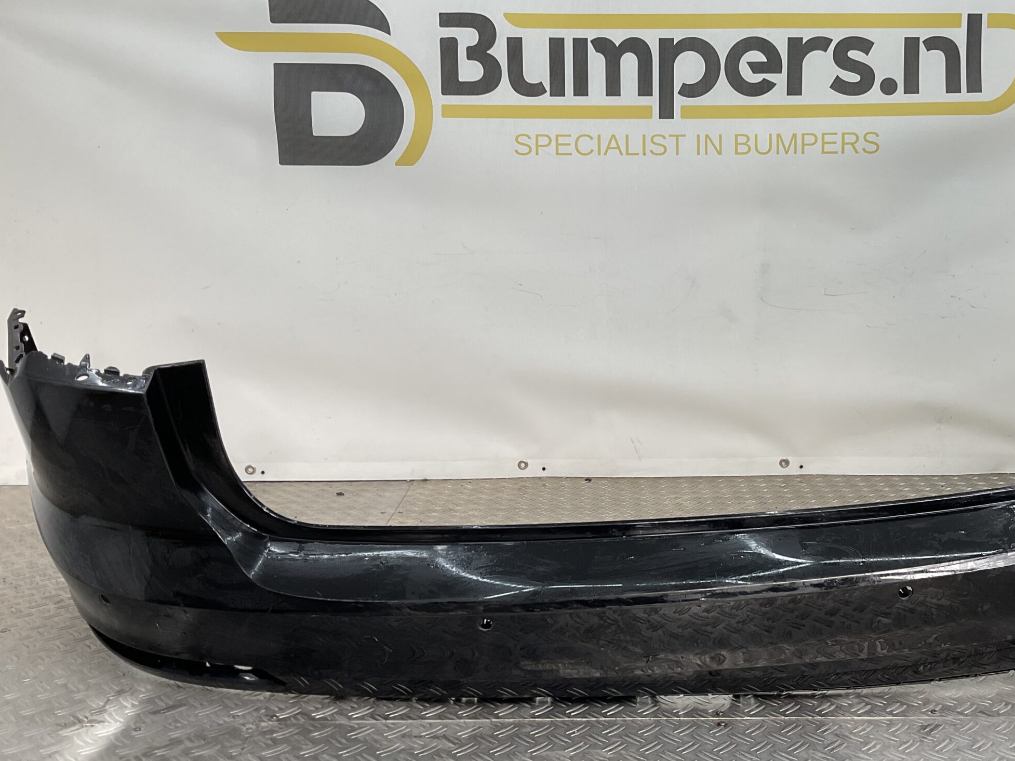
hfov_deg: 48.5
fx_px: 1114
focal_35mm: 38
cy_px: 407
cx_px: 634
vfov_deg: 37.7
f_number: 1.8
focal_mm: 3
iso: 16
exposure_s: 1/136
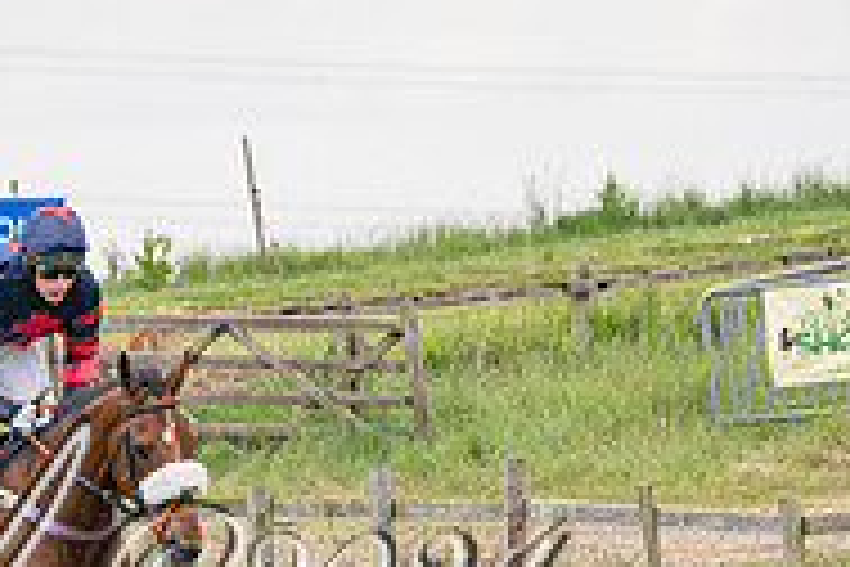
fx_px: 13032
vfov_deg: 2.5
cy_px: 439
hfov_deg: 3.7
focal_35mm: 552
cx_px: 90
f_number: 4
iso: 400
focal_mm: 180
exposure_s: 1/1600
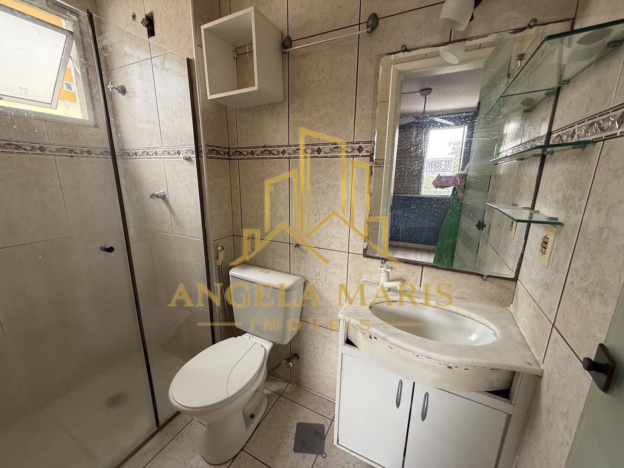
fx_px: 252
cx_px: 312
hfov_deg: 102.1
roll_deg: -0.2
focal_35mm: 14
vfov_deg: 85.7
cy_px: 234
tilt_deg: -13.0
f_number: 2.2
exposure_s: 1/99
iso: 200
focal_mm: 2.22
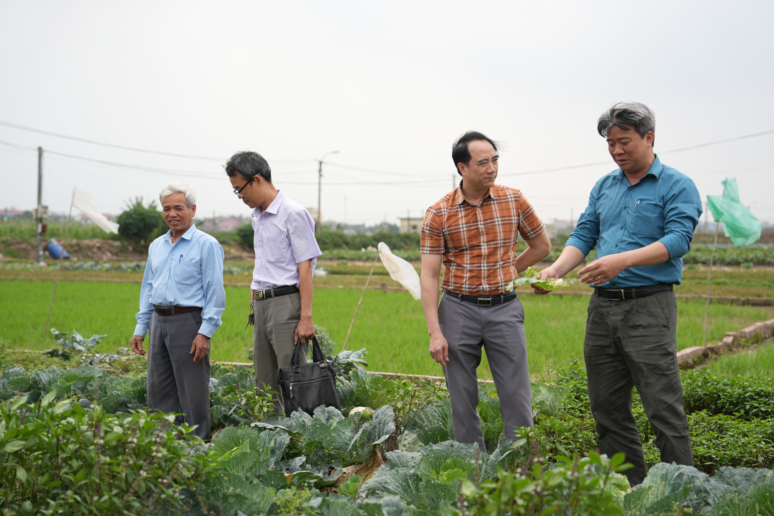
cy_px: 258
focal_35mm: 53
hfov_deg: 37.5
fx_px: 1139
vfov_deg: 25.5
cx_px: 387
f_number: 2.8
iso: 160
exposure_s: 1/1250
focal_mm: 53
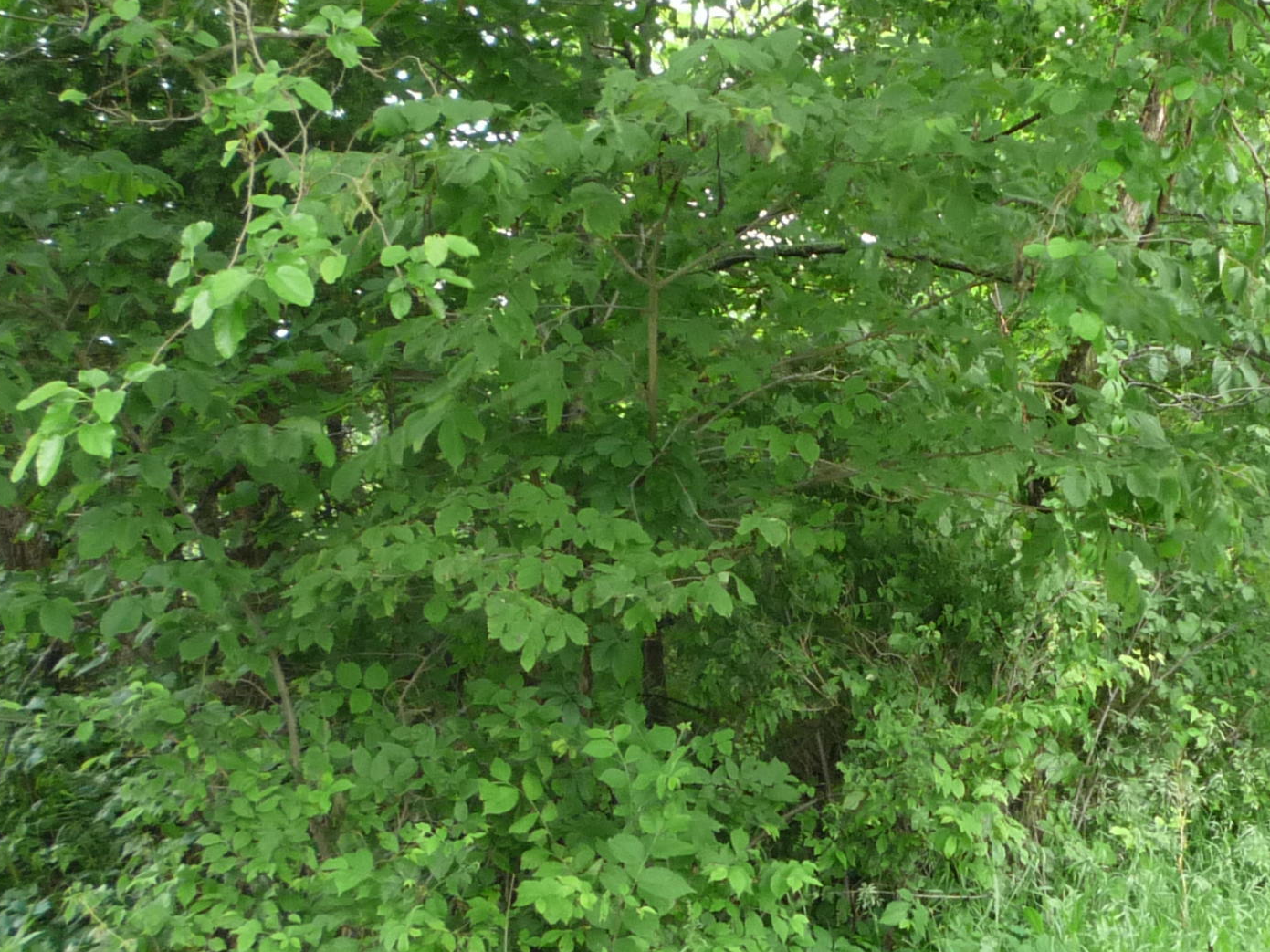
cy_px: 534
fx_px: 2531
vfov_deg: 21.3
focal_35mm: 69
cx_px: 1005
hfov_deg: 27.6
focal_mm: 5.2
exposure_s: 1/30
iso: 200
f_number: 3.3
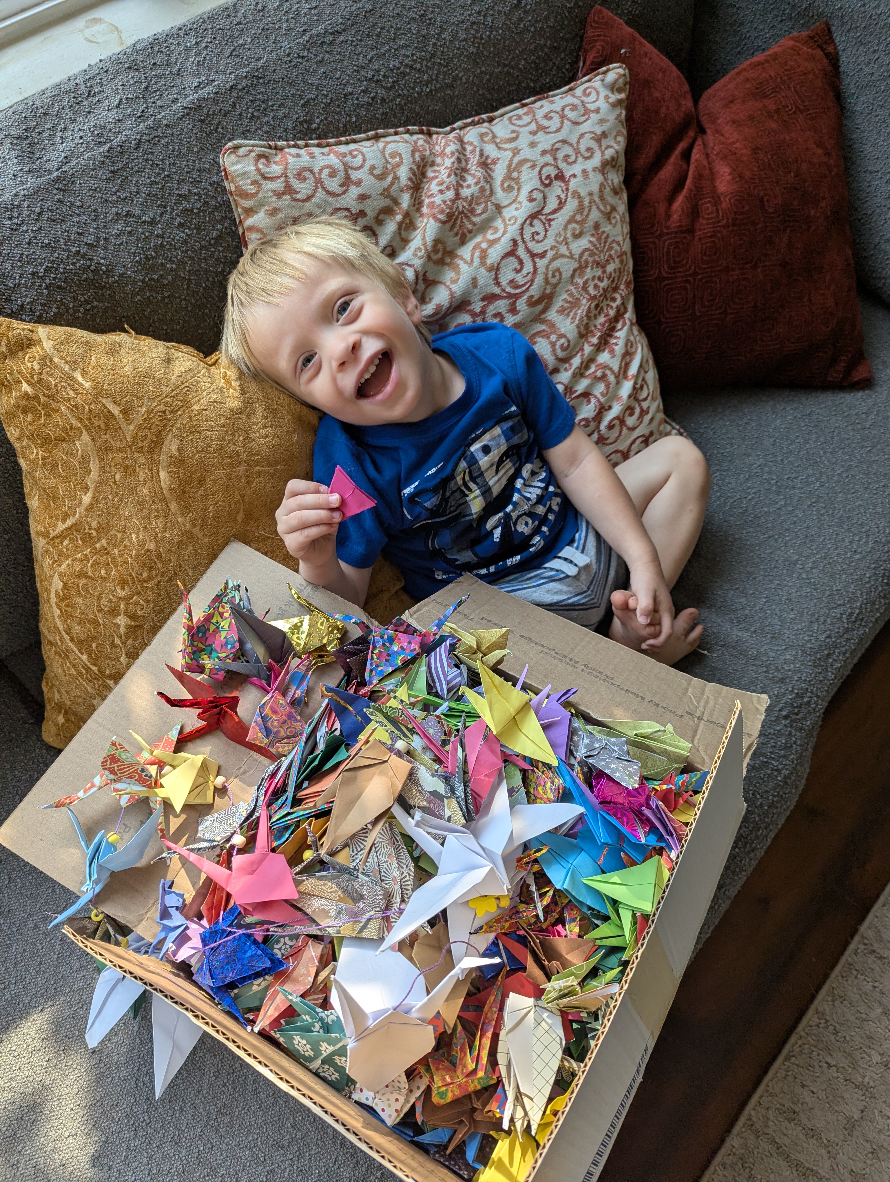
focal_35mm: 24
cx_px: 445
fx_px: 821
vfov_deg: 71.5
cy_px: 591
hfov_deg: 56.9
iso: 51
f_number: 1.85
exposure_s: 1/319
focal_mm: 6.81
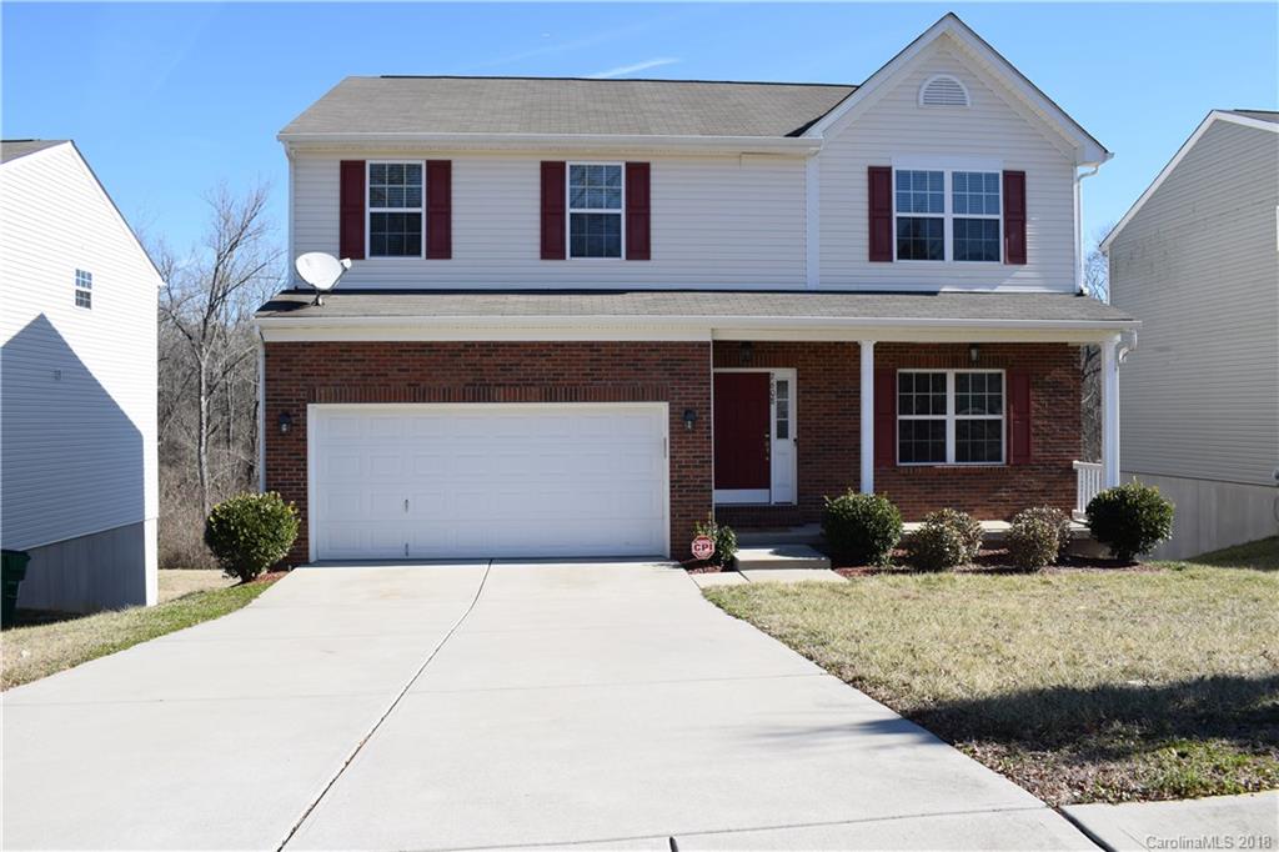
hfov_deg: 61.9
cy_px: 426
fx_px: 1065
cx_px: 640
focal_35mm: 30
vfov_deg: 43.6
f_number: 9
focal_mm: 20
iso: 200
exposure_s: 1/320
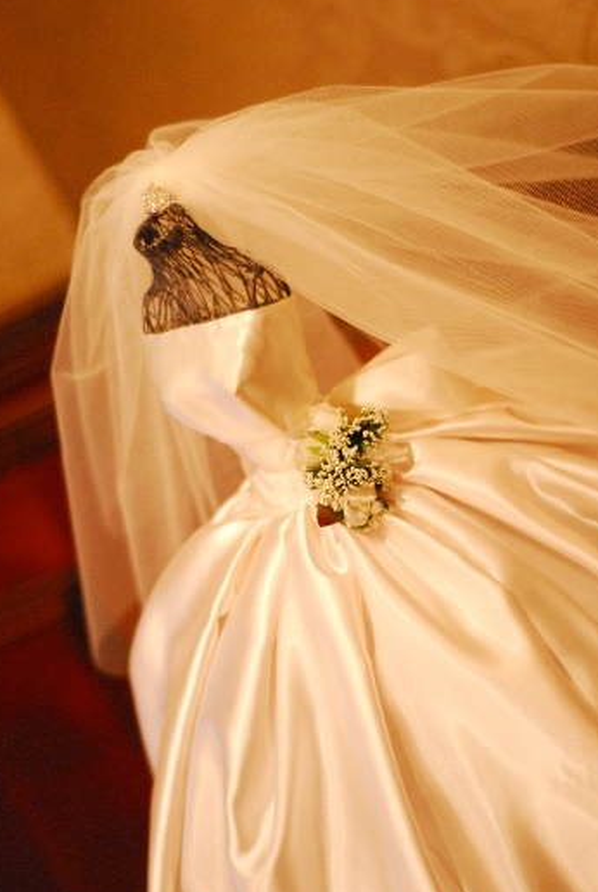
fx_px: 2308
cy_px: 470
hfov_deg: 14.8
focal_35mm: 93
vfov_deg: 21.9
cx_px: 331
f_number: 1.8
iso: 1250
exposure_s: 1/40
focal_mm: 50
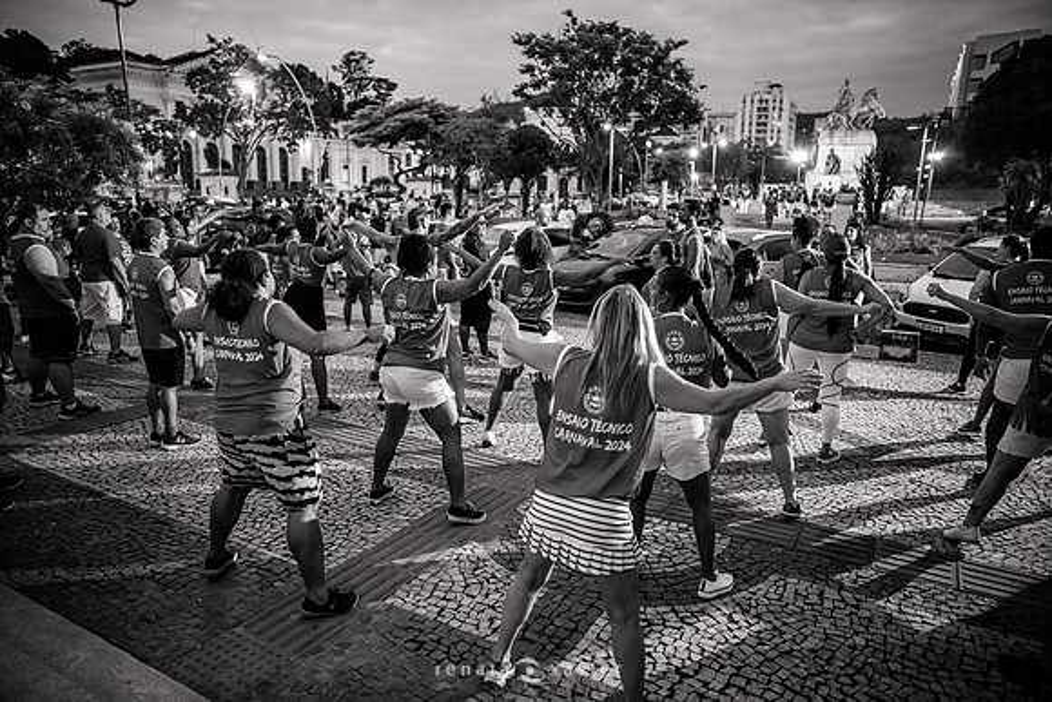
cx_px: 526
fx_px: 701
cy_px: 351
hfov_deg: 73.7
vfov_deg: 53.2
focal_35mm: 24
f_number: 2
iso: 2000
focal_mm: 24
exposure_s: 1/250
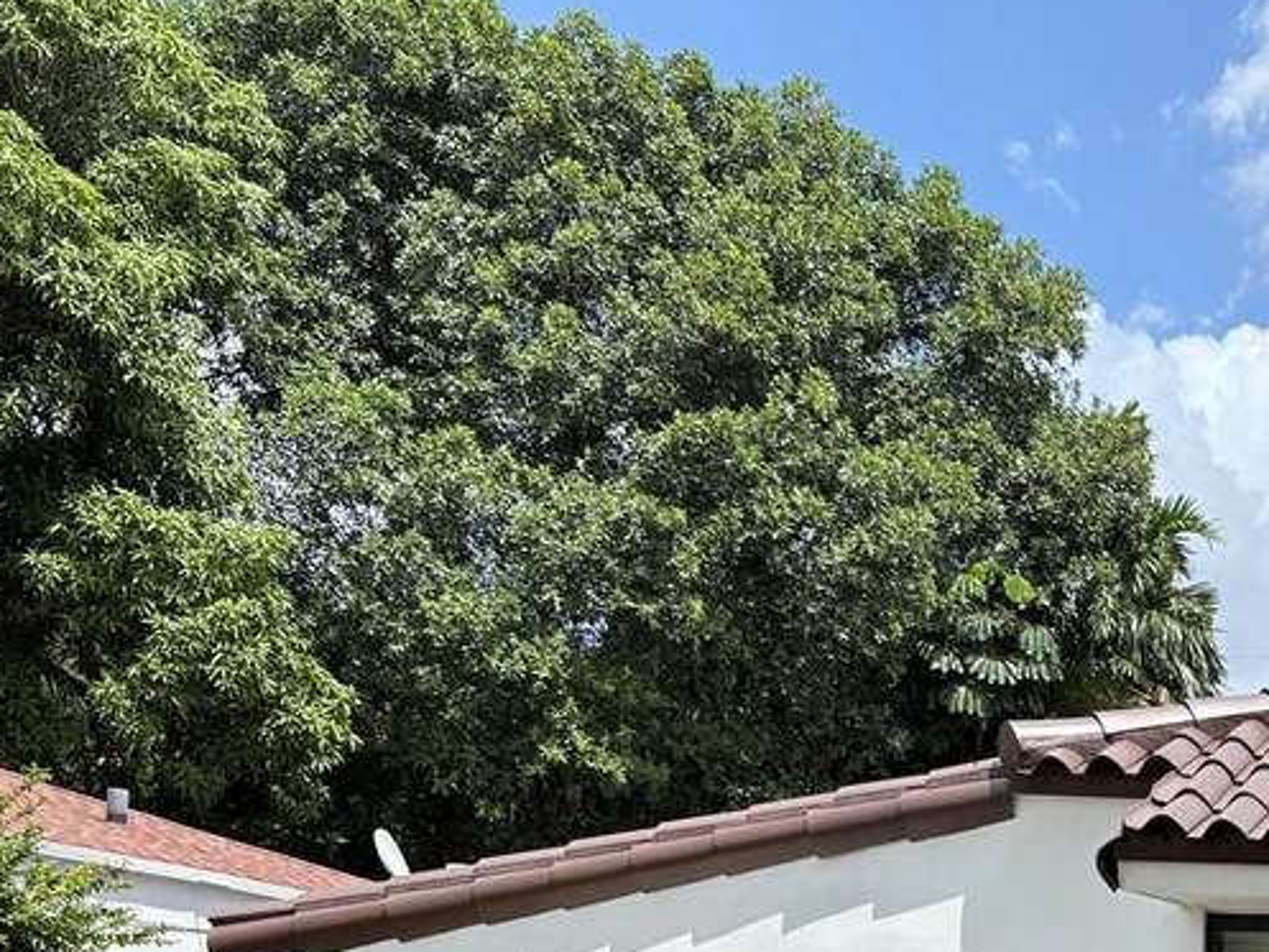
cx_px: 1535
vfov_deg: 20.4
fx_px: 2457
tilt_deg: +0.9
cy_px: 1171
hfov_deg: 25.8
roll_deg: -0.6
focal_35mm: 67
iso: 50
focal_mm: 5.96
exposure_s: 1/3279
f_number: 1.6
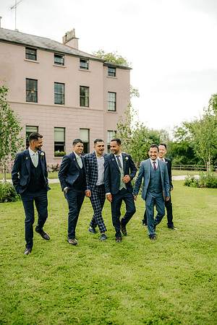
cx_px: 108
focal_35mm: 35
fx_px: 316
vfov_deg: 54.4
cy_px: 162
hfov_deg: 37.9
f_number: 1.6
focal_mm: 35
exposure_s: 1/640
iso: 100
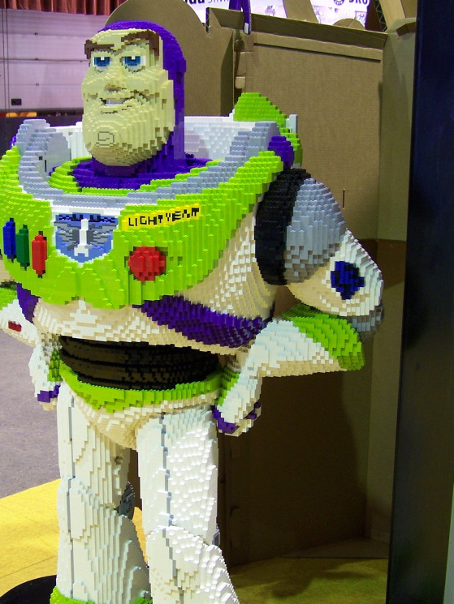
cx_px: 152
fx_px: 962
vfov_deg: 34.8
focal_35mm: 55
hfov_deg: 26.4
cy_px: 358
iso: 80
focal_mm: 6.7
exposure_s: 1/3
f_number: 2.8
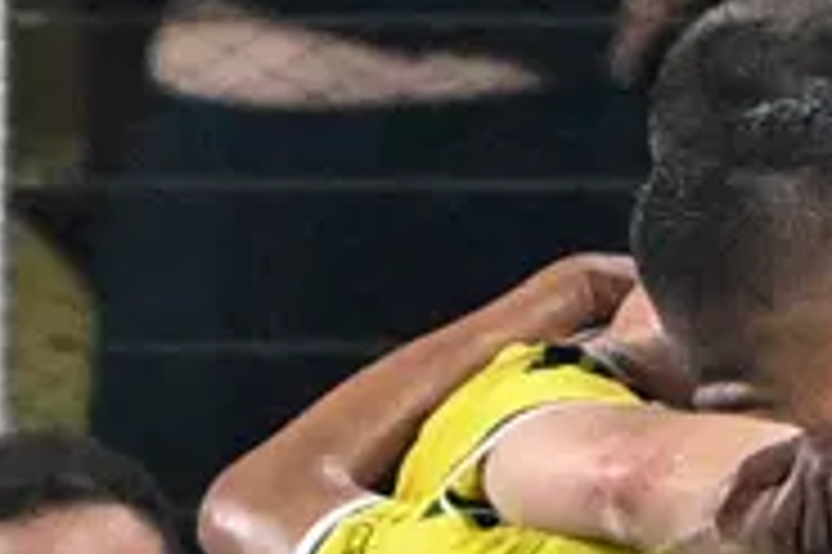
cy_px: 876
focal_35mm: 2861
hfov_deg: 0.7
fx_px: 66061
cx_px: 1313
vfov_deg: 0.5
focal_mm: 400
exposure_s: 1/2000
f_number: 2.8
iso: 2500
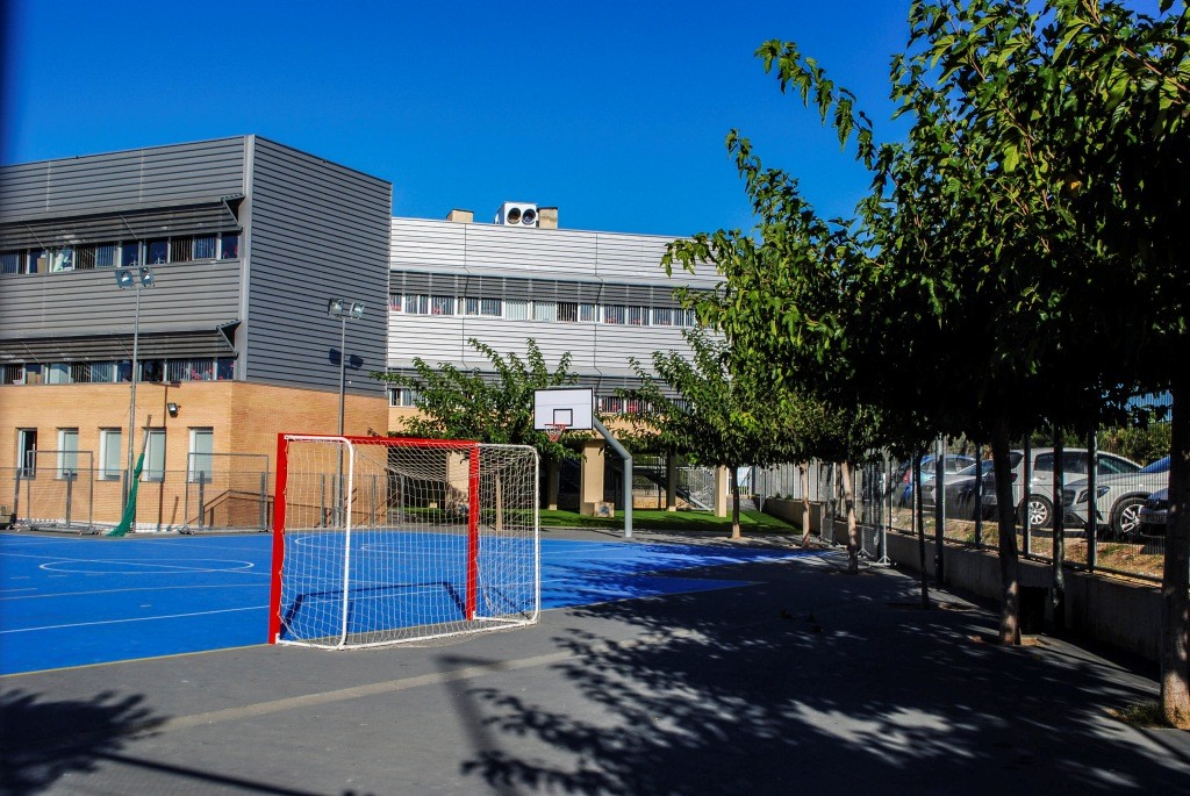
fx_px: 1390
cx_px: 595
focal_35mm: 42
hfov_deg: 46.4
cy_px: 398
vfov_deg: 32.0
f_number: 10
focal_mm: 28
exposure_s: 1/250
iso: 125
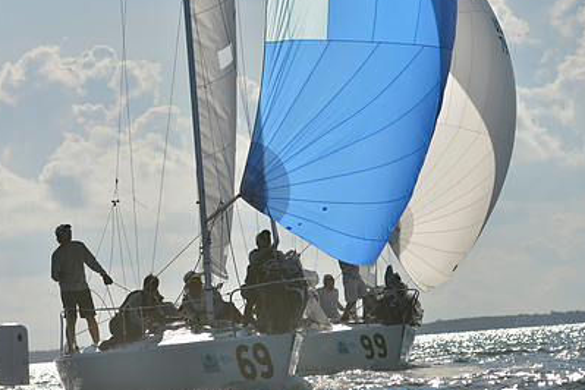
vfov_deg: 4.7
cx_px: 180
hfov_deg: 7.1
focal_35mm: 291
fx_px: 4728
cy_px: 238
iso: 200
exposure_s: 1/4000
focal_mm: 200
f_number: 5.6
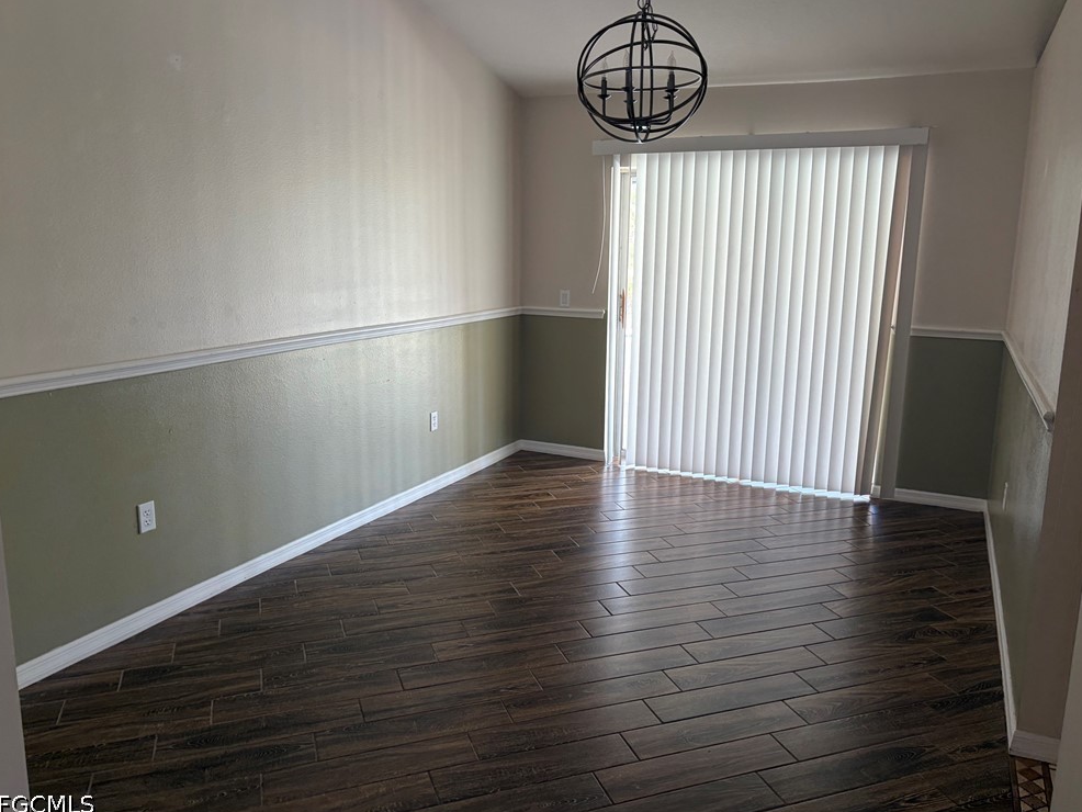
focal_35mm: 27
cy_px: 402
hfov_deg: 65.3
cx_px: 553
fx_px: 844
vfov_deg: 51.4
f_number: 1.6
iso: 125
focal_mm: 5.96
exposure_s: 1/98
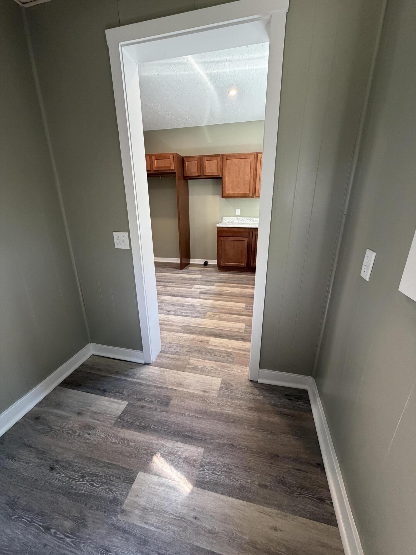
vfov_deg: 102.1
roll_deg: +0.3
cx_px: 208
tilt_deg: -18.3
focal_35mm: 14
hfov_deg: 85.7
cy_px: 278
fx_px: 224
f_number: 2.2
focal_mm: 2.22
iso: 320
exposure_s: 1/121
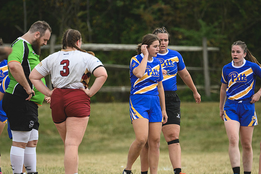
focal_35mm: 900
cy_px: 87
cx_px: 130
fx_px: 6521
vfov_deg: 1.5
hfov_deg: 2.3
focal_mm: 600
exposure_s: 1/1000
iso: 400
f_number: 6.3
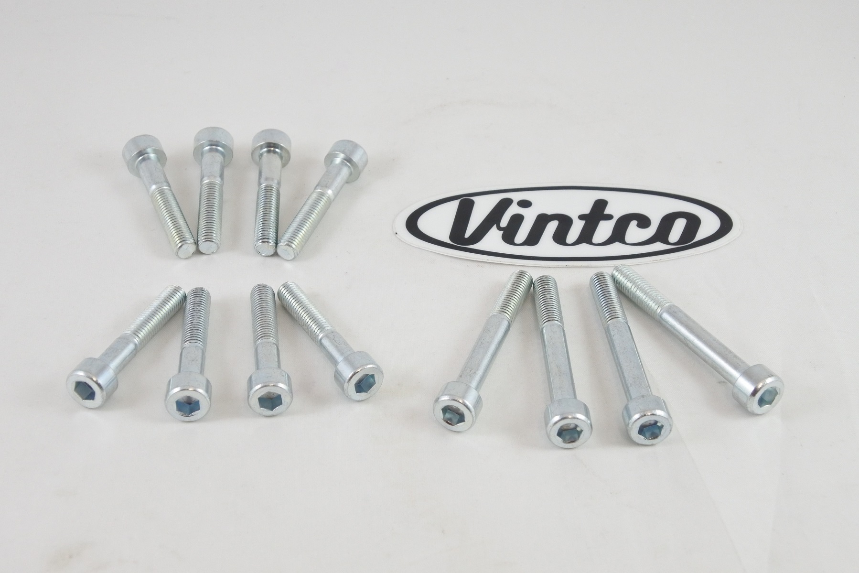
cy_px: 286
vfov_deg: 20.9
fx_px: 1551
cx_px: 430
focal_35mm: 65
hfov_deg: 31.0
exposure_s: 1/125
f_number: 5.3
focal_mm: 24.4
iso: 560
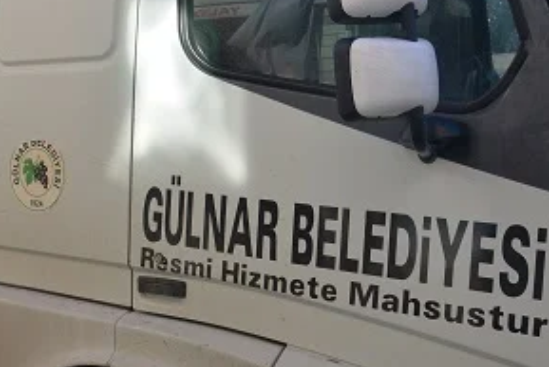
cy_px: 154
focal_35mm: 56
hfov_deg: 33.4
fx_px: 854
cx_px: 34
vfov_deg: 24.2
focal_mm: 18
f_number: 8
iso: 140
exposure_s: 1/250
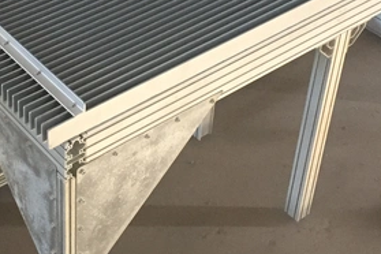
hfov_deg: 24.8
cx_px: 105
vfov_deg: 16.5
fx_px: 857
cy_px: -8
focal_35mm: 81
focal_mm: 4.15
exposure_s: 1/30
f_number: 2.2
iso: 125
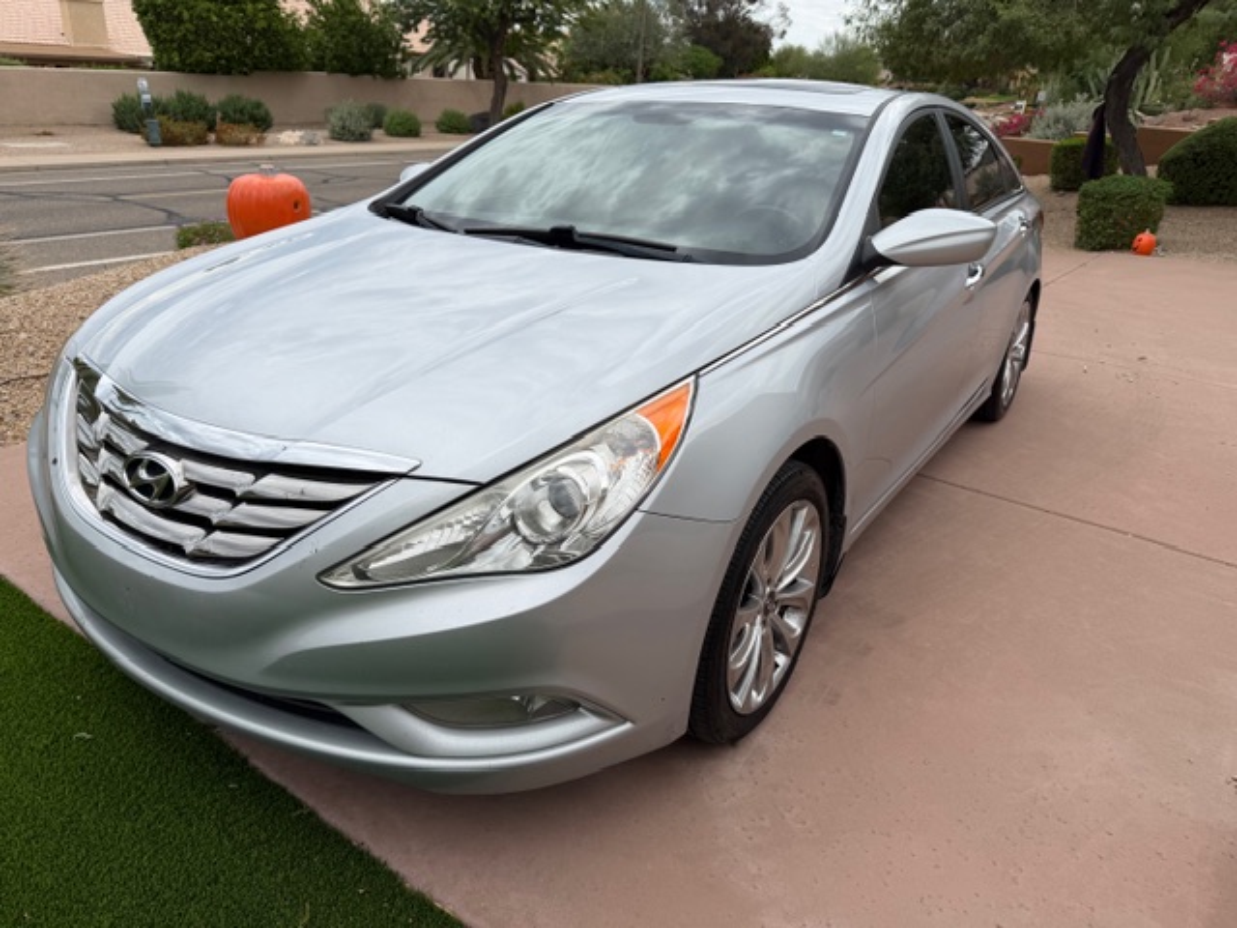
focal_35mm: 24
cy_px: 464
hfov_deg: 71.6
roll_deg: -3.3
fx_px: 858
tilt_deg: -23.8
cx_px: 618
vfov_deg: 56.8
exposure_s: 1/2232
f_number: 1.78
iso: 80
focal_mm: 6.76
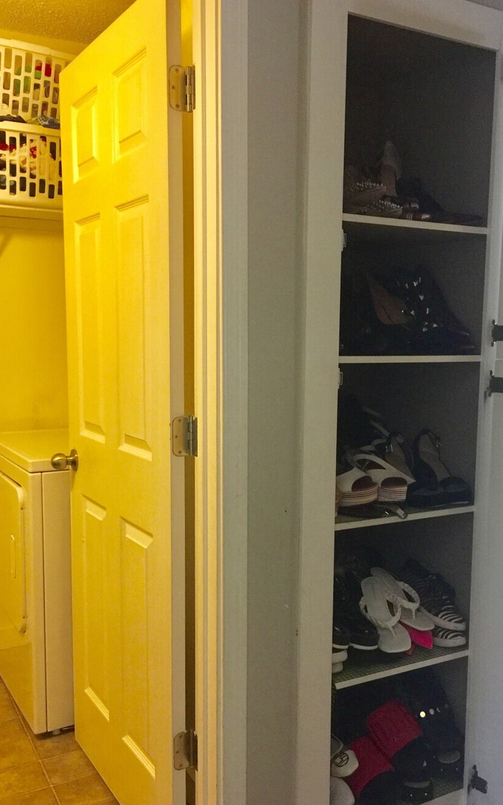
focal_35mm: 34
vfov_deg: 56.7
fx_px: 746
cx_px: 282
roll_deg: -0.2
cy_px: 428
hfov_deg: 37.2
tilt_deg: -5.8
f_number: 2.2
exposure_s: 1/15
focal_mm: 4.15
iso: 125
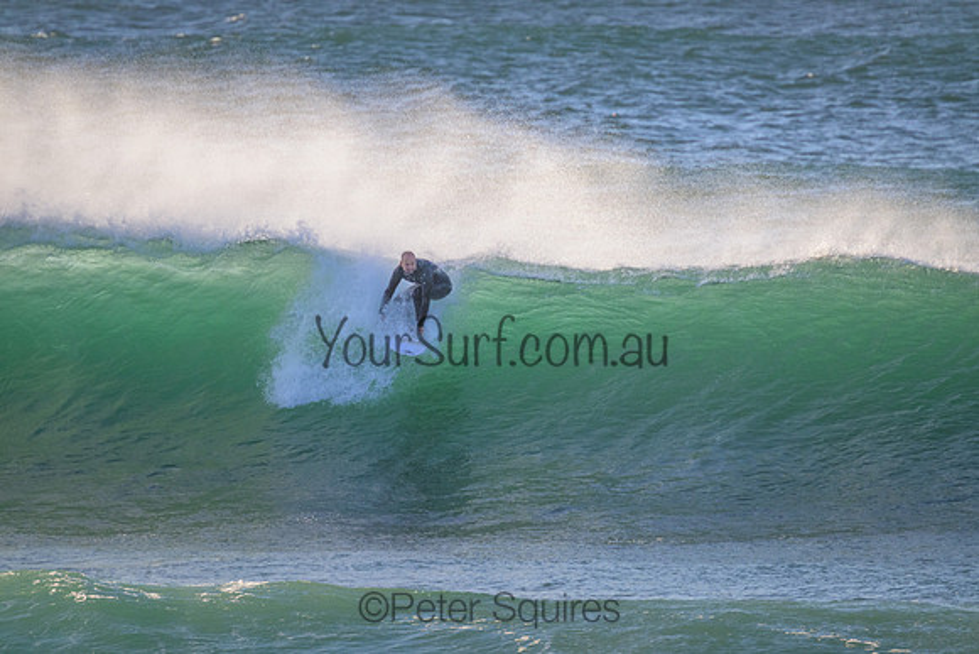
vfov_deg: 1.7
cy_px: 327
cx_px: 490
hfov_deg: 2.6
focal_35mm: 800
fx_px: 21760
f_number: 11
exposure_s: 1/1250
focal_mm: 800
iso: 2200
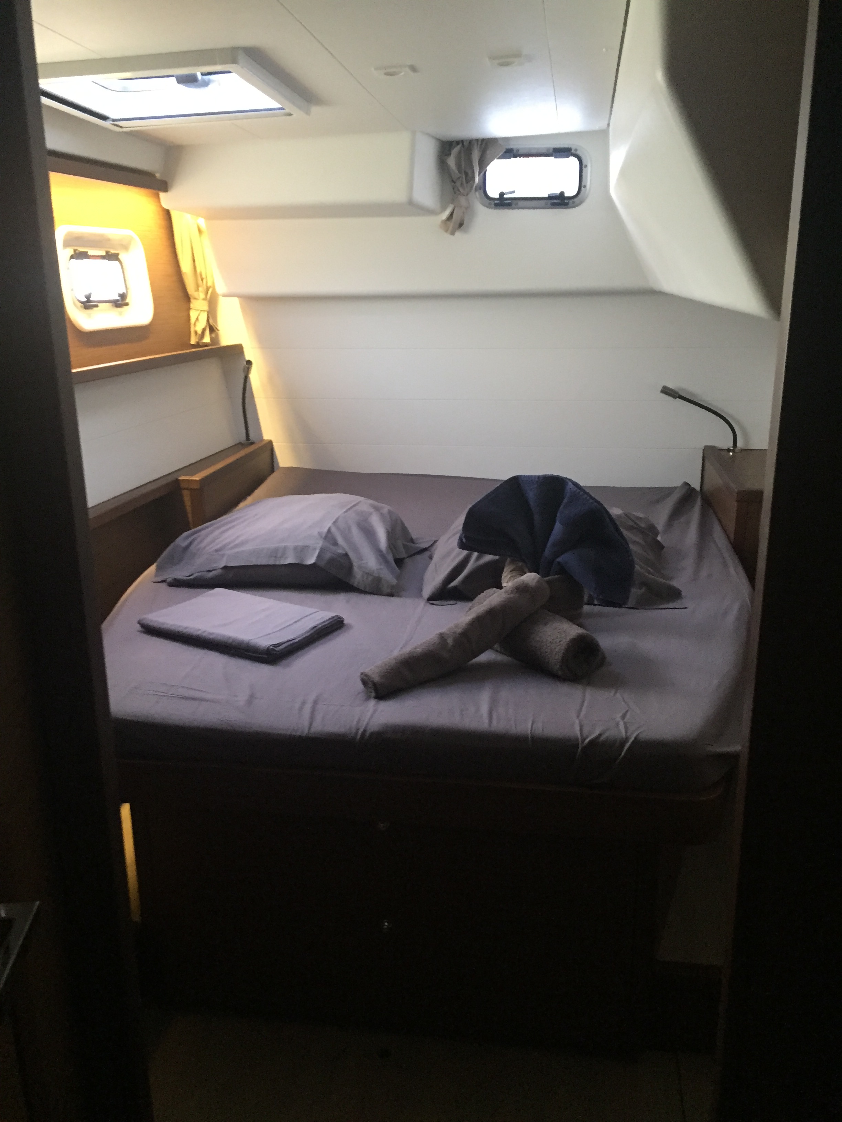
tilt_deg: -17.4
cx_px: 421
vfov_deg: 61.7
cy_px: 561
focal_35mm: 29
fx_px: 941
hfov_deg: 48.2
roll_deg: +0.3
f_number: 2.2
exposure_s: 1/33
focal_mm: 4.15
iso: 250
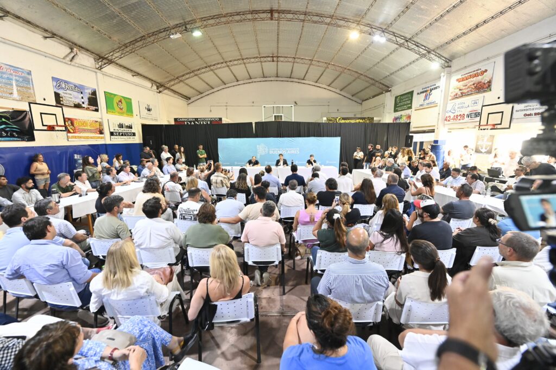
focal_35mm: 14
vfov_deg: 81.2
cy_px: 185
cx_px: 278
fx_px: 216
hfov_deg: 104.3
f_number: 3.5
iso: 2500
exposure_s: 1/80
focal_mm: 14
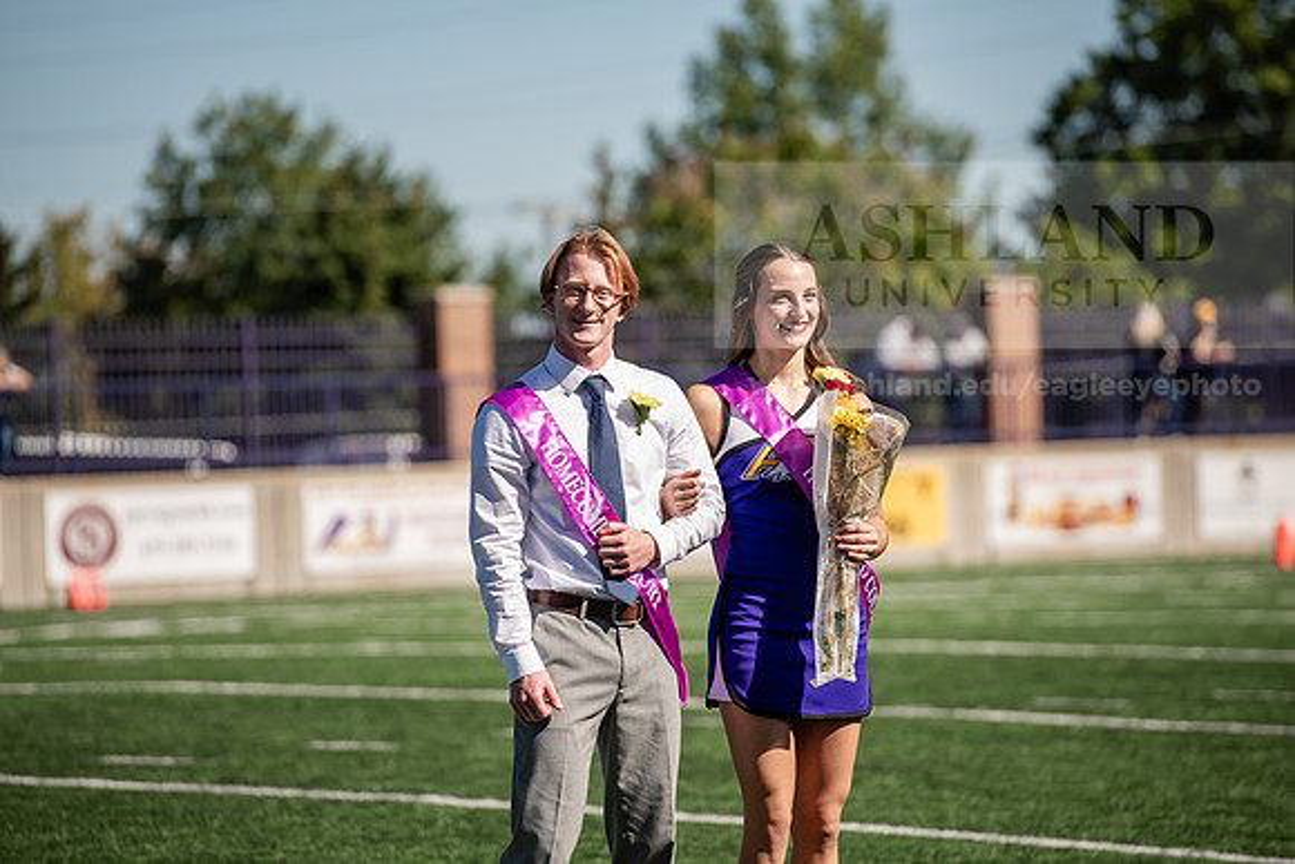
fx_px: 7196
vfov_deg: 6.9
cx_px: 648
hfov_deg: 10.3
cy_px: 432
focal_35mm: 200
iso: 50
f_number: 4
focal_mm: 200
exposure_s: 1/500
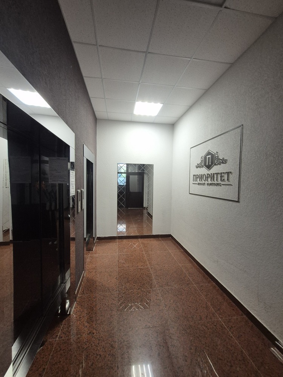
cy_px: 188
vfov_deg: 106.2
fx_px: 142
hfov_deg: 89.9
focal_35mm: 13
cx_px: 142
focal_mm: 2.2
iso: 640
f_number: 2.2
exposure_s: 1/100
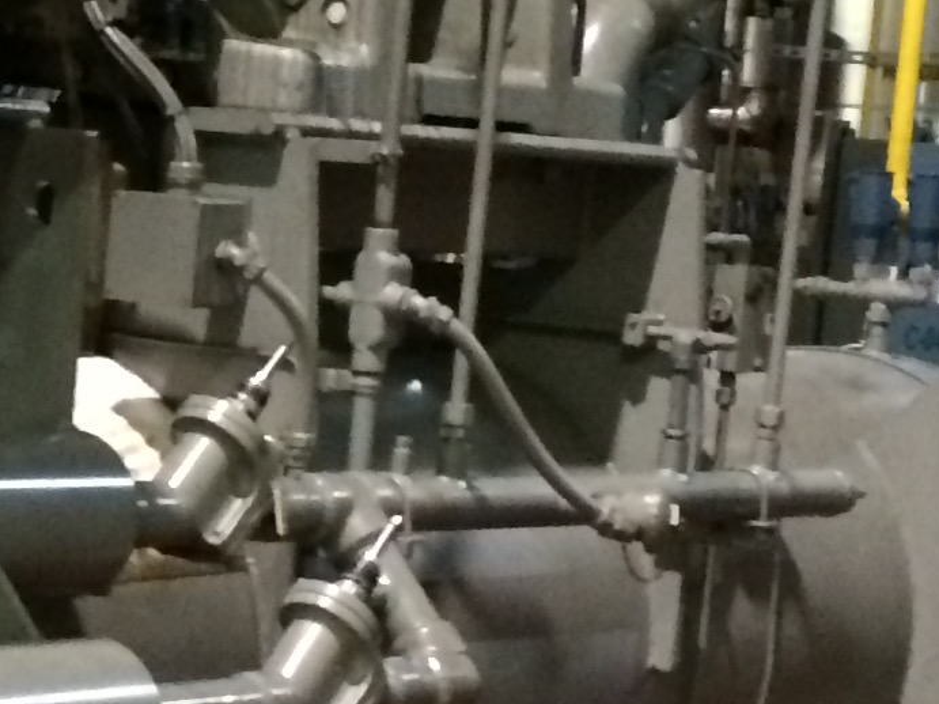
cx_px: -207
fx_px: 3716
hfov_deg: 14.0
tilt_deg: -7.8
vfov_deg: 10.8
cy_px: 553
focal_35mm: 137
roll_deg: -5.1
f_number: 2.2
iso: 320
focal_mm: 4.15
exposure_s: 1/15
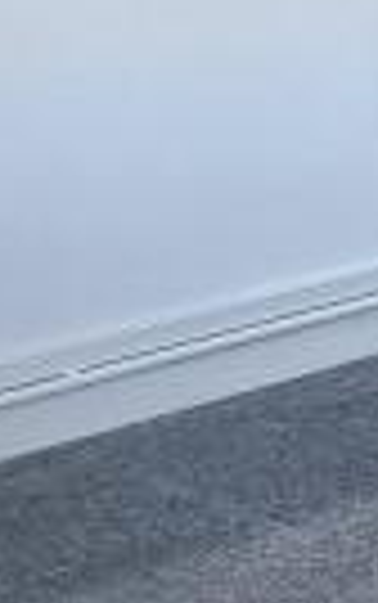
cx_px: 1346
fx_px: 1727
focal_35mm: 105
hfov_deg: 8.7
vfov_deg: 19.6
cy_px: 104
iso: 80
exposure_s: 1/100
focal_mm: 2.2
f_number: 2.2
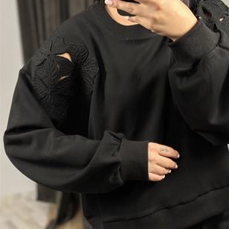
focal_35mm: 57
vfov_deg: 30.0
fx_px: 427
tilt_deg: -34.7
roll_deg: +2.9
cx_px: 115
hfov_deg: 30.0
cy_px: 131
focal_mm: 6.86
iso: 200
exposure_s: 1/50
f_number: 1.78
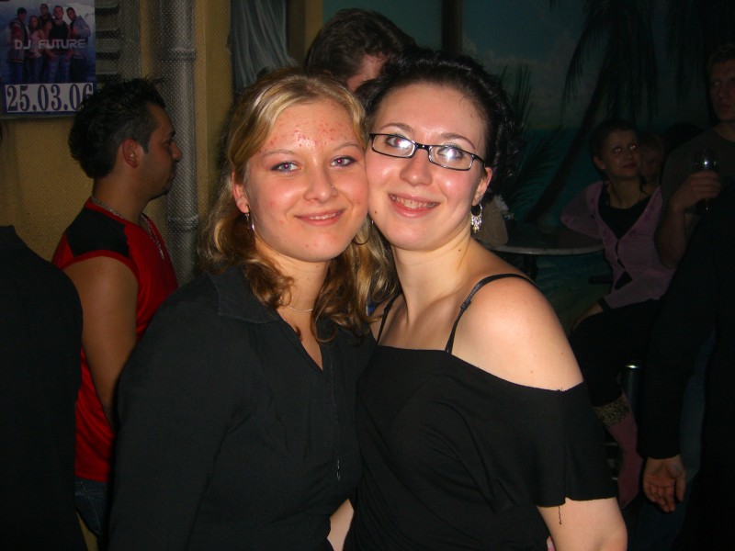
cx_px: 368
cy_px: 276
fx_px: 807
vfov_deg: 37.7
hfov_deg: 49.0
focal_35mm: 38
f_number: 2.8
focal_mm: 7.9
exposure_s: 1/60
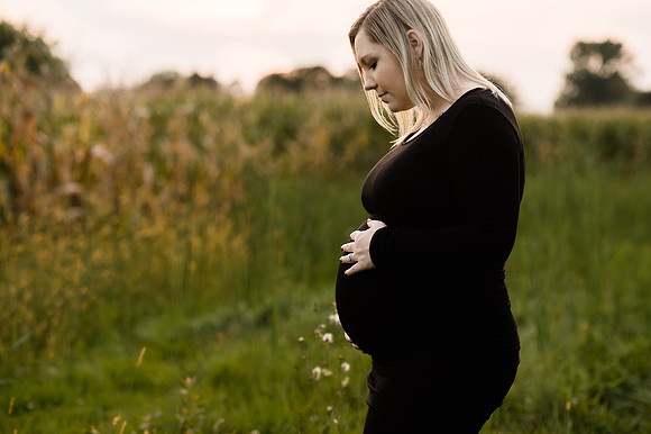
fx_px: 1536
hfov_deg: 23.9
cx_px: 326
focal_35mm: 85
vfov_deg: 16.1
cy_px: 217
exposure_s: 1/320
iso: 200
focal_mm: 85
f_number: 3.2
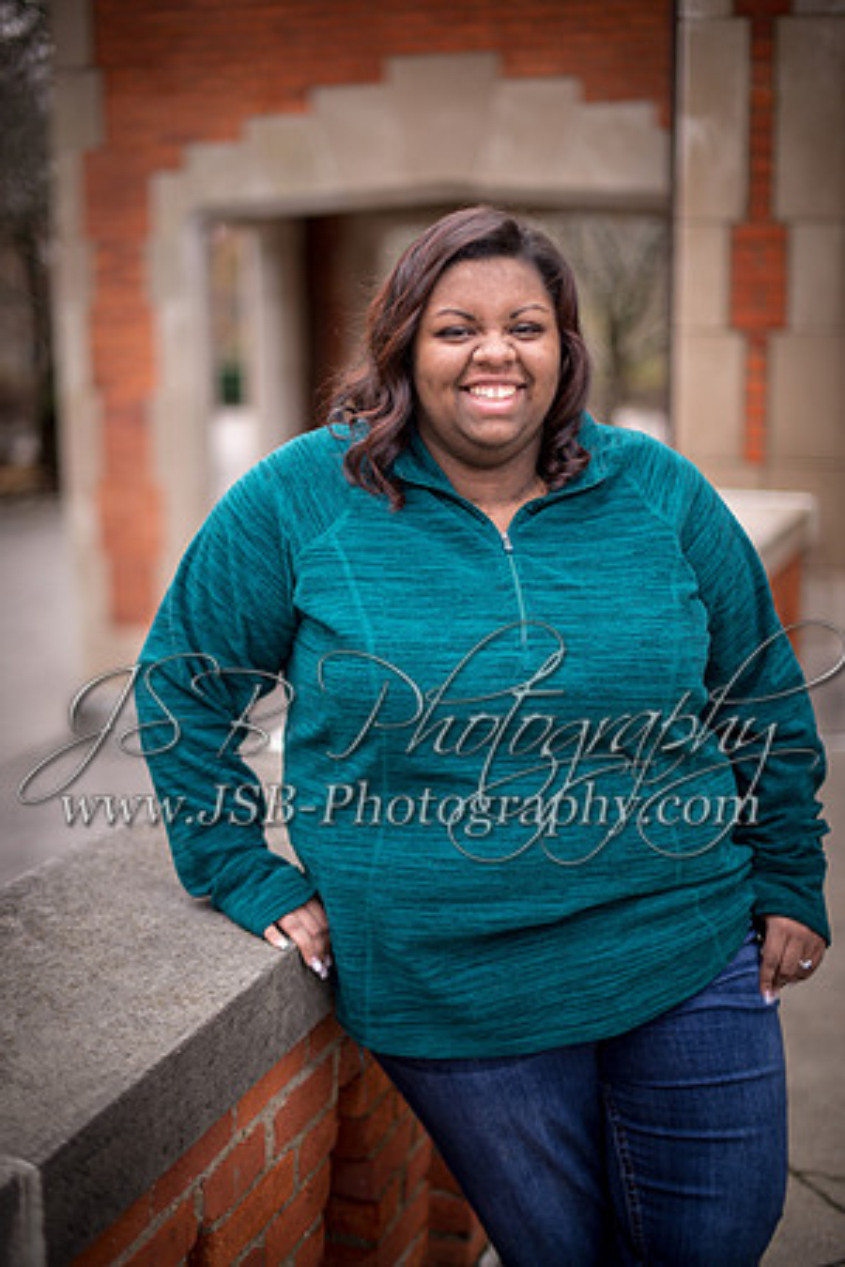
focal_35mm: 50
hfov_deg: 27.0
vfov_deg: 39.6
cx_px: 422
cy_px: 634
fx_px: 1760
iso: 200
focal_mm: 50
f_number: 1.4
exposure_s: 1/60
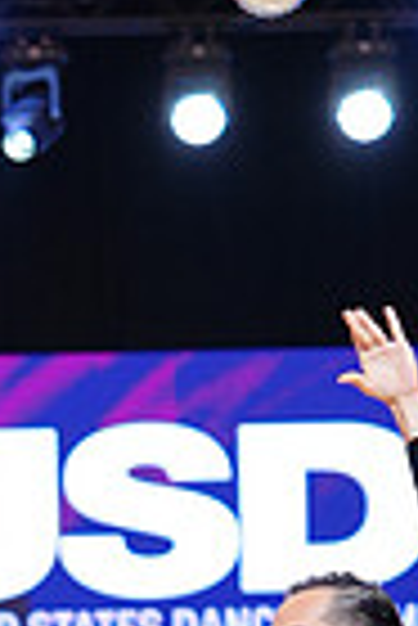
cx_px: -142
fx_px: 3613
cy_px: 1009
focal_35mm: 208
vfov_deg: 9.5
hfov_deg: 6.6
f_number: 2
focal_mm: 50
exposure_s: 1/400
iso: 320
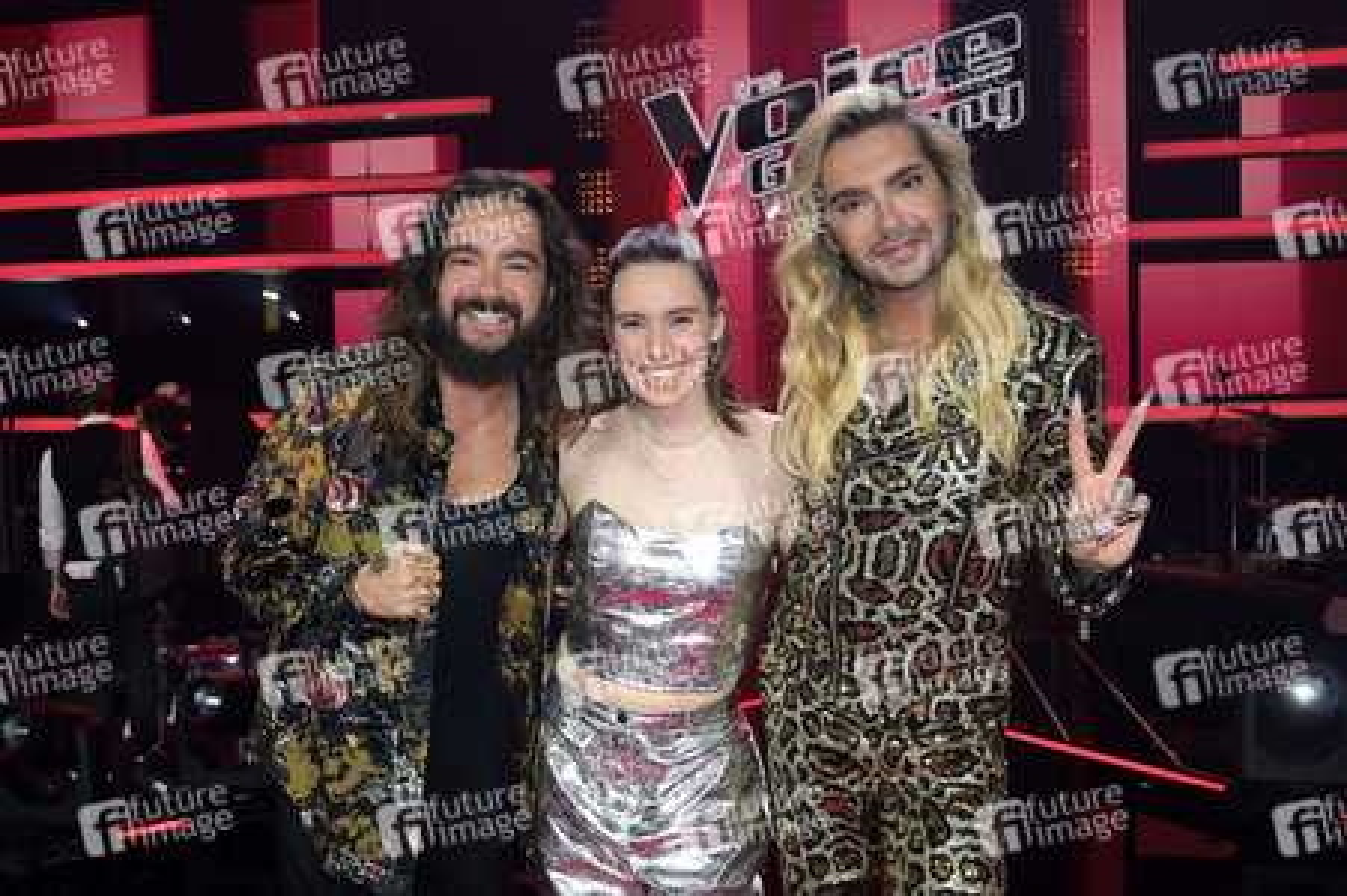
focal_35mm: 32
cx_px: 674
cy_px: 448
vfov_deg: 41.1
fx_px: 1196
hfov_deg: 58.8
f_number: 5
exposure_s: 1/200
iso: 2500
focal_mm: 32
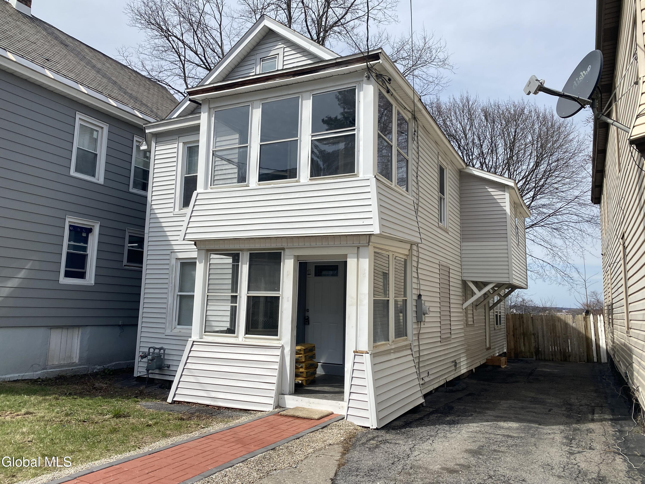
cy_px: 242
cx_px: 322
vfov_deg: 53.1
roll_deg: -0.4
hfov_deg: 67.3
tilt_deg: +8.2
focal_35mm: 26
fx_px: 484
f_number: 1.8
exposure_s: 1/3984
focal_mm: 4.25
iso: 32
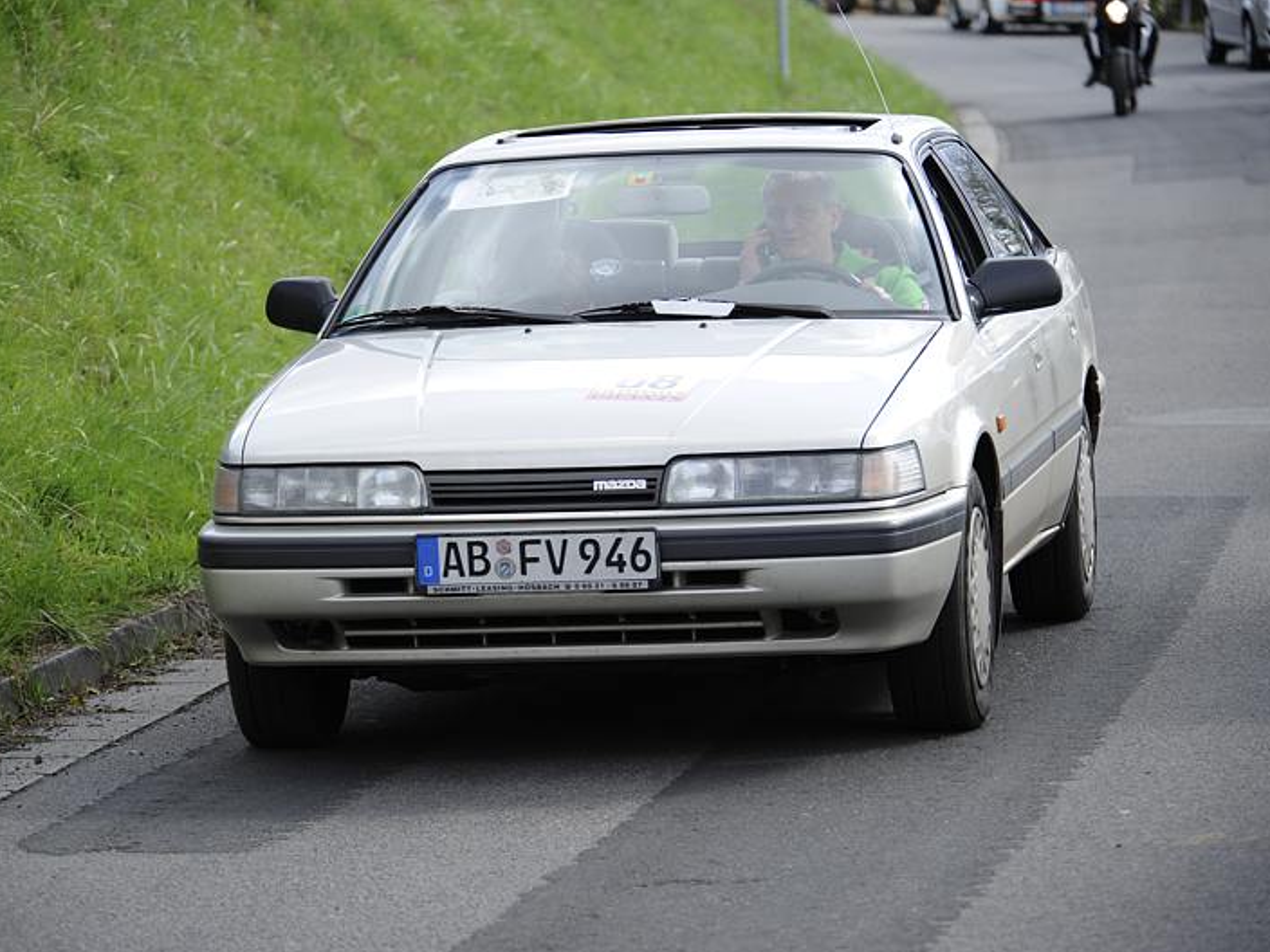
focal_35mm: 191
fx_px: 7007
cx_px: 619
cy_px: 478
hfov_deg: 10.4
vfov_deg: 7.8
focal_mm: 175
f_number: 5.6
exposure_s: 1/400
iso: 320
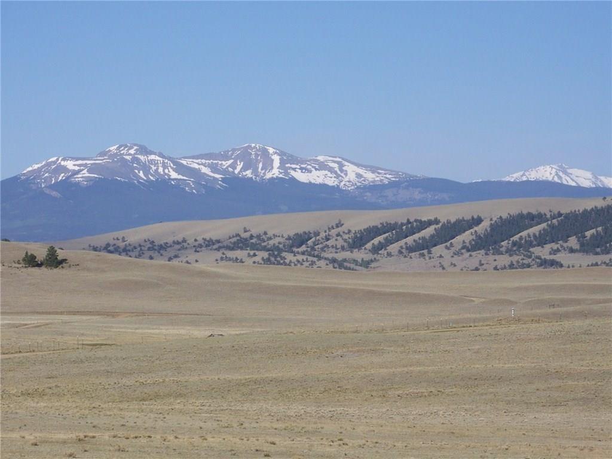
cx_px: 306
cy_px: 230
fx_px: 3465
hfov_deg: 10.1
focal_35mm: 196
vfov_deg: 7.6
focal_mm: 31.6
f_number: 5
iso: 64
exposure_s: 1/500
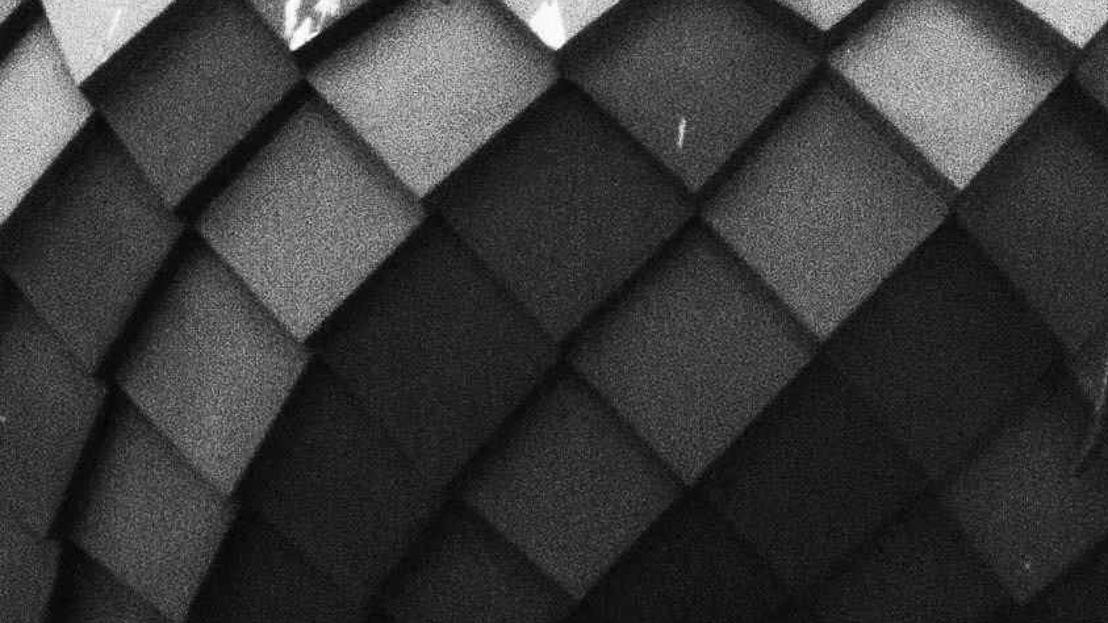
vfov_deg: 1.1
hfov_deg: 2.0
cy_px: -172
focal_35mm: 1070
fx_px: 31433
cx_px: 1335
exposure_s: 1/90
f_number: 22
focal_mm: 148
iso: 400
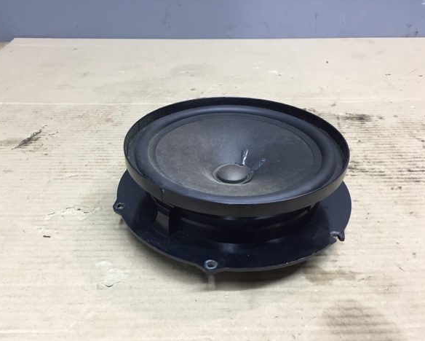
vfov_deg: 47.2
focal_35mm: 31
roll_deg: -3.0
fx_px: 390
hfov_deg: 57.1
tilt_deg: -32.2
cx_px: 200
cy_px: 173
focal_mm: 4.15
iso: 100
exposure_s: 1/33
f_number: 2.2
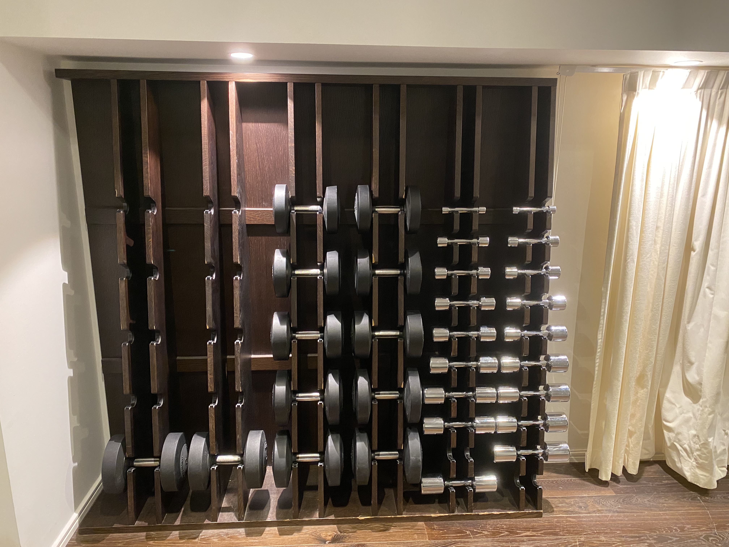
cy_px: 274
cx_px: 364
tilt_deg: -13.9
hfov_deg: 67.3
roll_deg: -0.5
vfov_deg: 53.1
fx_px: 548
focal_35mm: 26
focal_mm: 4.25
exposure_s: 1/33
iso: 500
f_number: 1.8
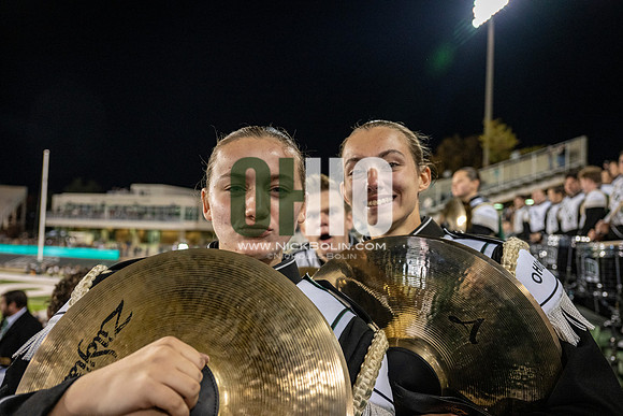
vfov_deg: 53.2
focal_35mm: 24
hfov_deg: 73.7
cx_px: 312
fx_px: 415
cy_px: 208
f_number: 3.2
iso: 2000
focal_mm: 24
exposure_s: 1/500
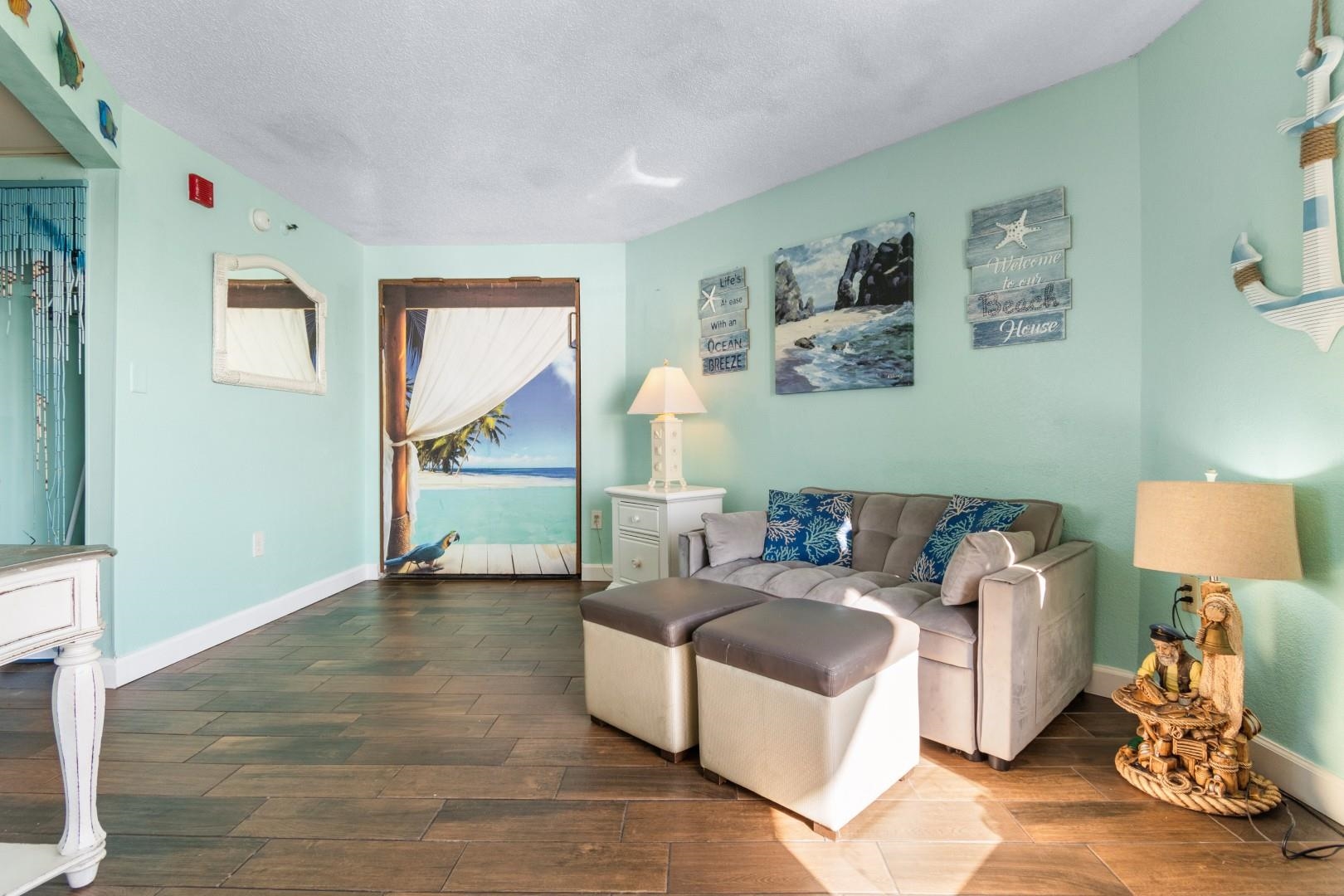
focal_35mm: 17
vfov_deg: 70.4
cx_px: 672
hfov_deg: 93.3
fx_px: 635
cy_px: 448
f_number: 4.8
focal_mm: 11.5
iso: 100
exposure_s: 1/3
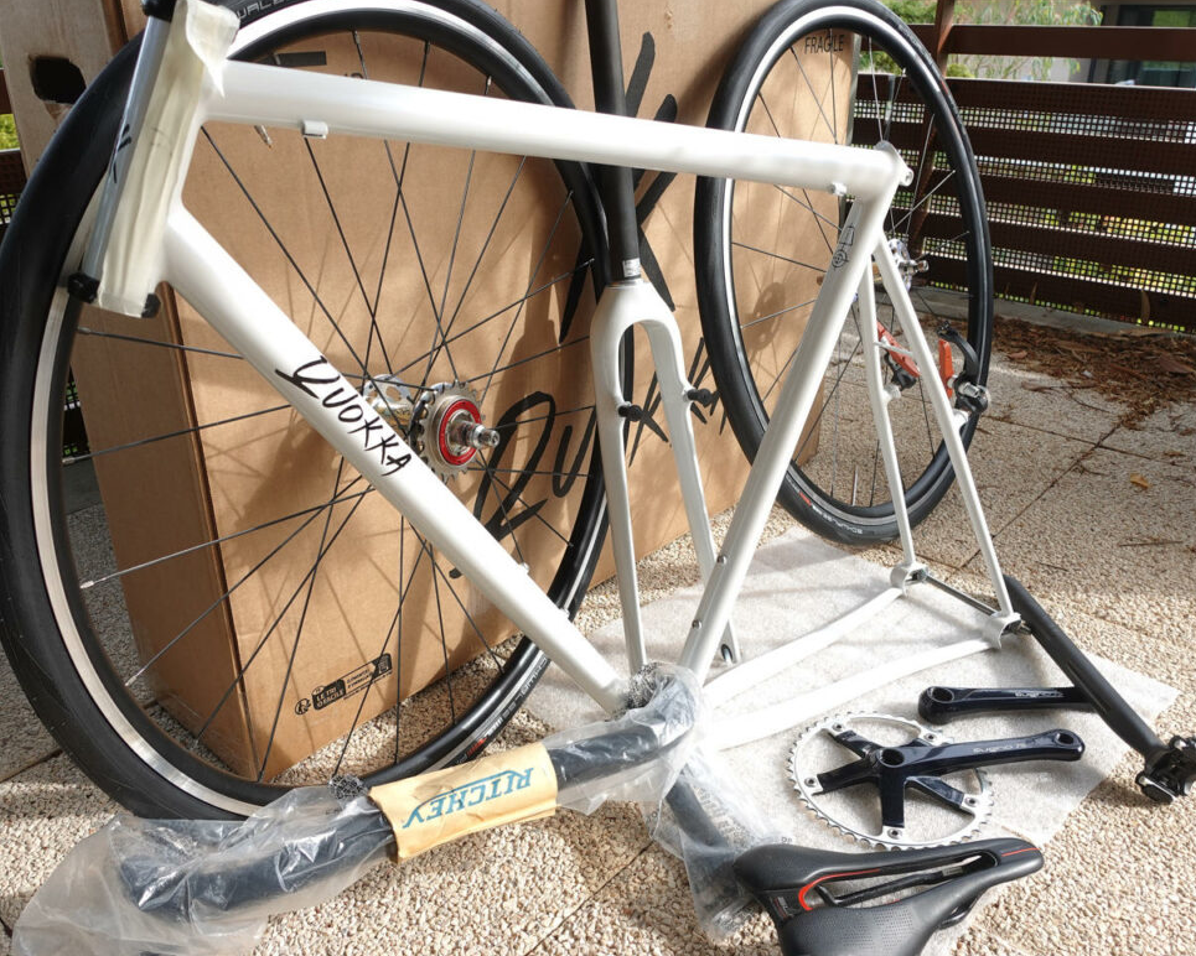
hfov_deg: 62.2
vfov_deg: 51.5
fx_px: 991
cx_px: 585
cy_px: 471
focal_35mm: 28
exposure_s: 1/100
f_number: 4
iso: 80
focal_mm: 9.4
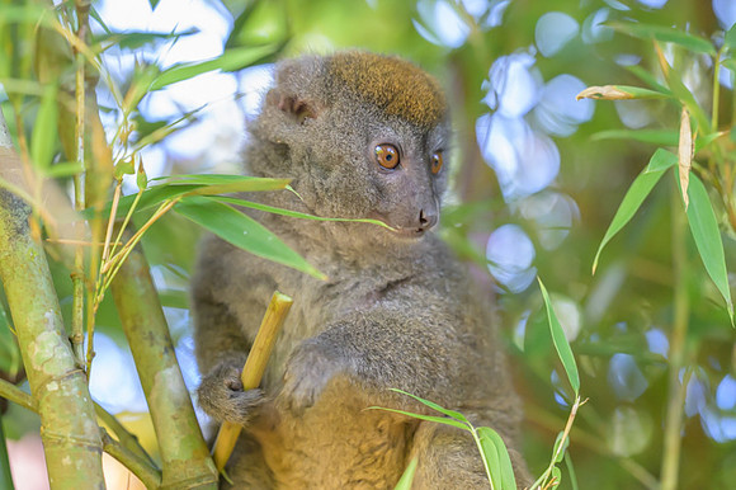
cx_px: 308
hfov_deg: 18.9
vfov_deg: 12.7
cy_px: 205
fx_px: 2208
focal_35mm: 108
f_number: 2.8
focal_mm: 93
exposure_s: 1/1000
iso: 5600
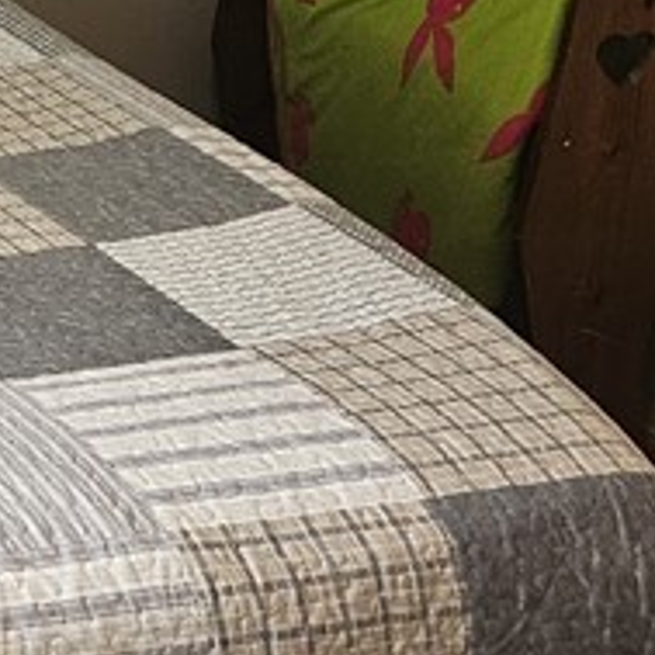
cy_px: -177
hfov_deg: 13.9
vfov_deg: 15.2
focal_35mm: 110
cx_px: -565
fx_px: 2355
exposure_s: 1/120
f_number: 1.8
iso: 640
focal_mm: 5.4
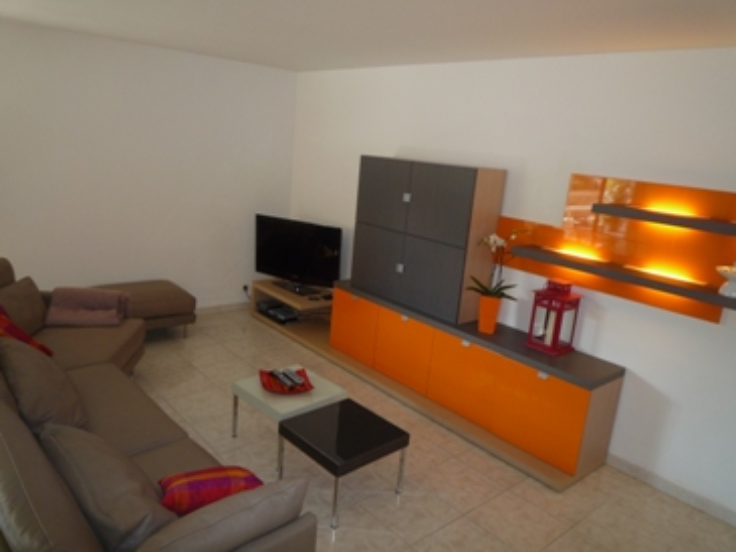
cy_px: 276
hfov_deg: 69.4
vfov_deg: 54.9
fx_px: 532
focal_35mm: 25
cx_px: 368
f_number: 2.8
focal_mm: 4.4
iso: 100
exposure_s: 1/30
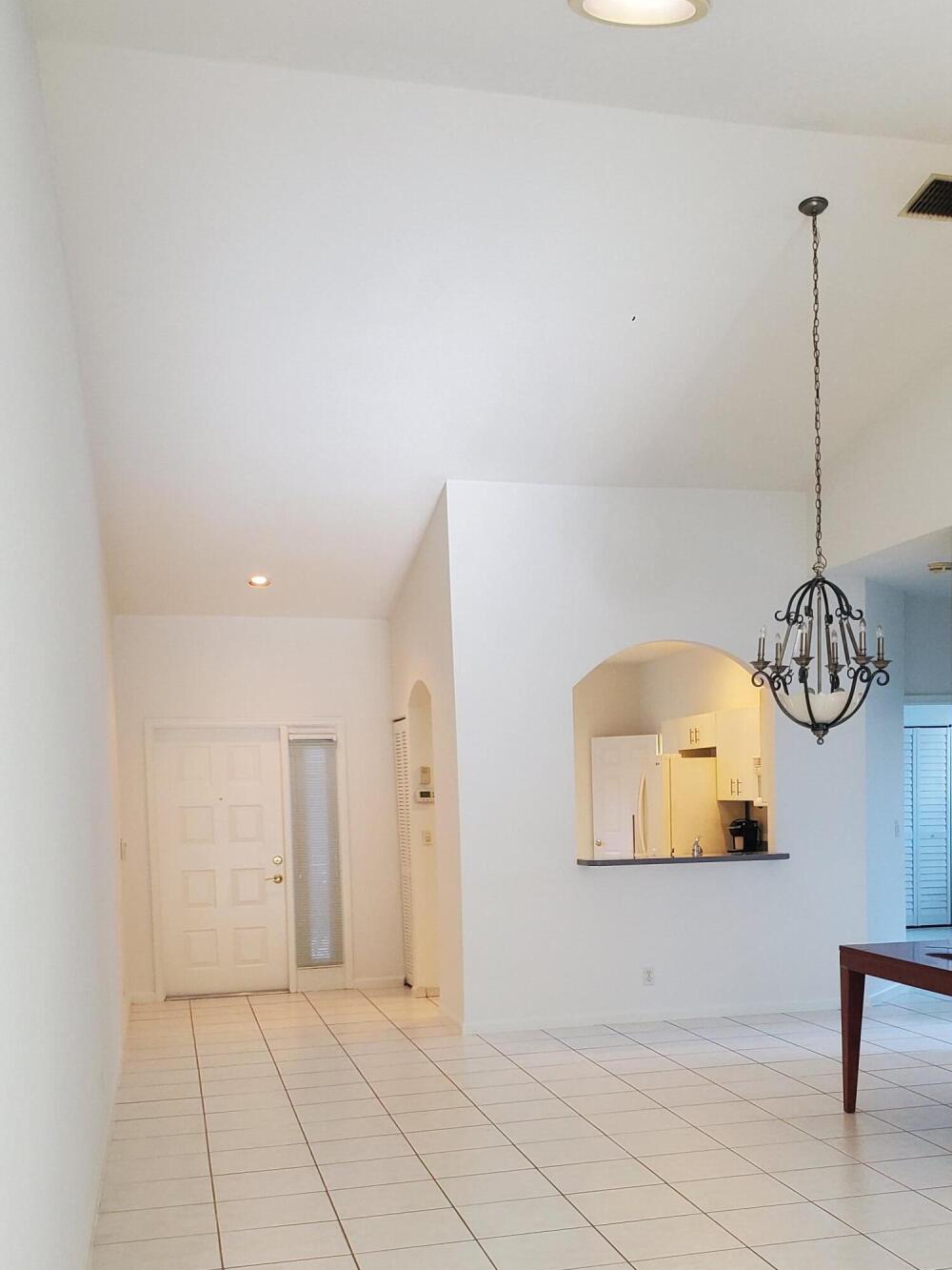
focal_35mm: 39
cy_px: 862
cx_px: 607
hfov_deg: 36.6
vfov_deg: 47.0
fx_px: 1430
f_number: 2.4
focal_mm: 4.3
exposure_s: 1/60
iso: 160
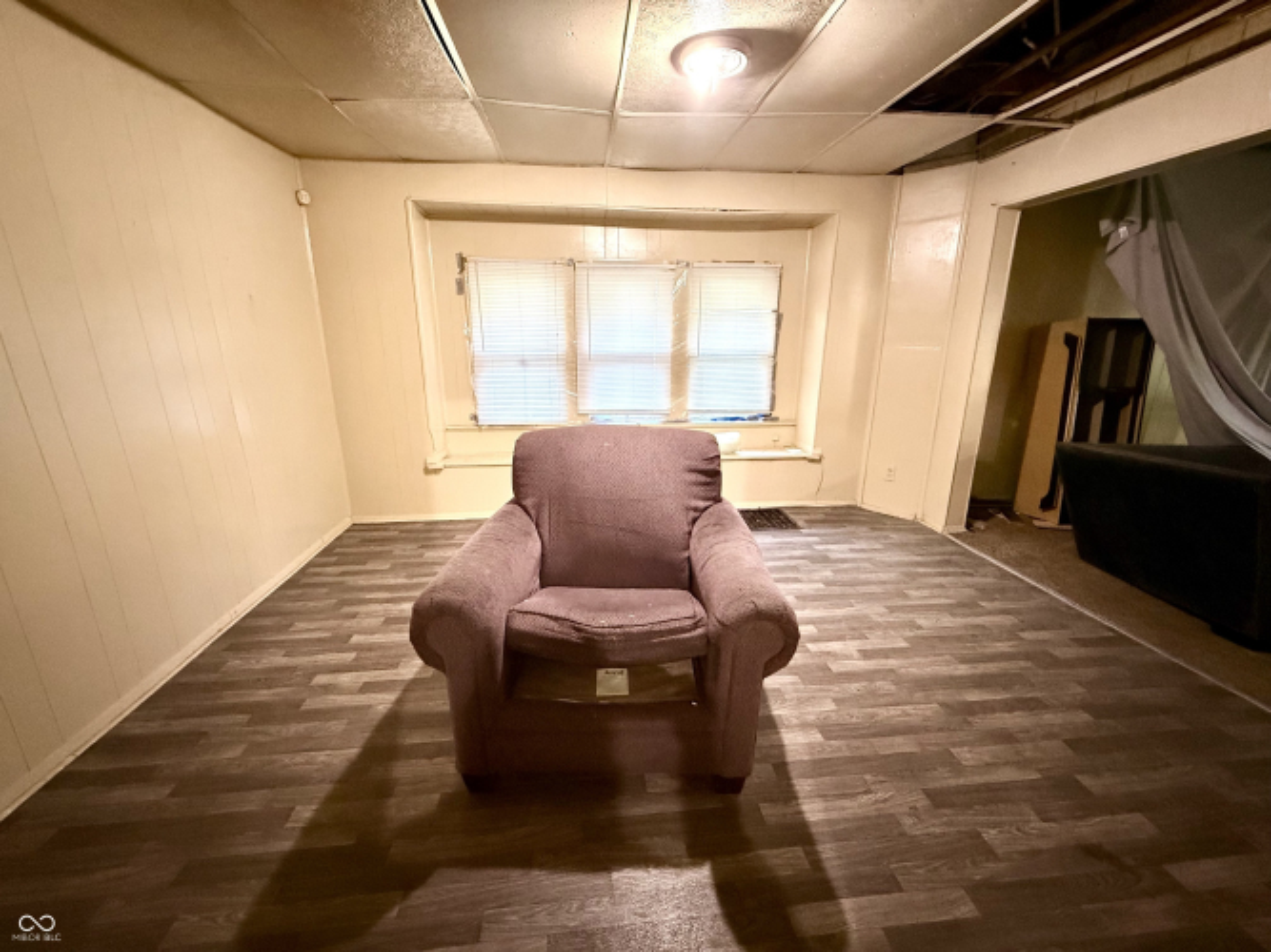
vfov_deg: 85.7
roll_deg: -0.3
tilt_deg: -15.1
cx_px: 636
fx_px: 514
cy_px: 476
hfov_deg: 102.1
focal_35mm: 14
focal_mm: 2.22
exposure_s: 1/60
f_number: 2.2
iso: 1000
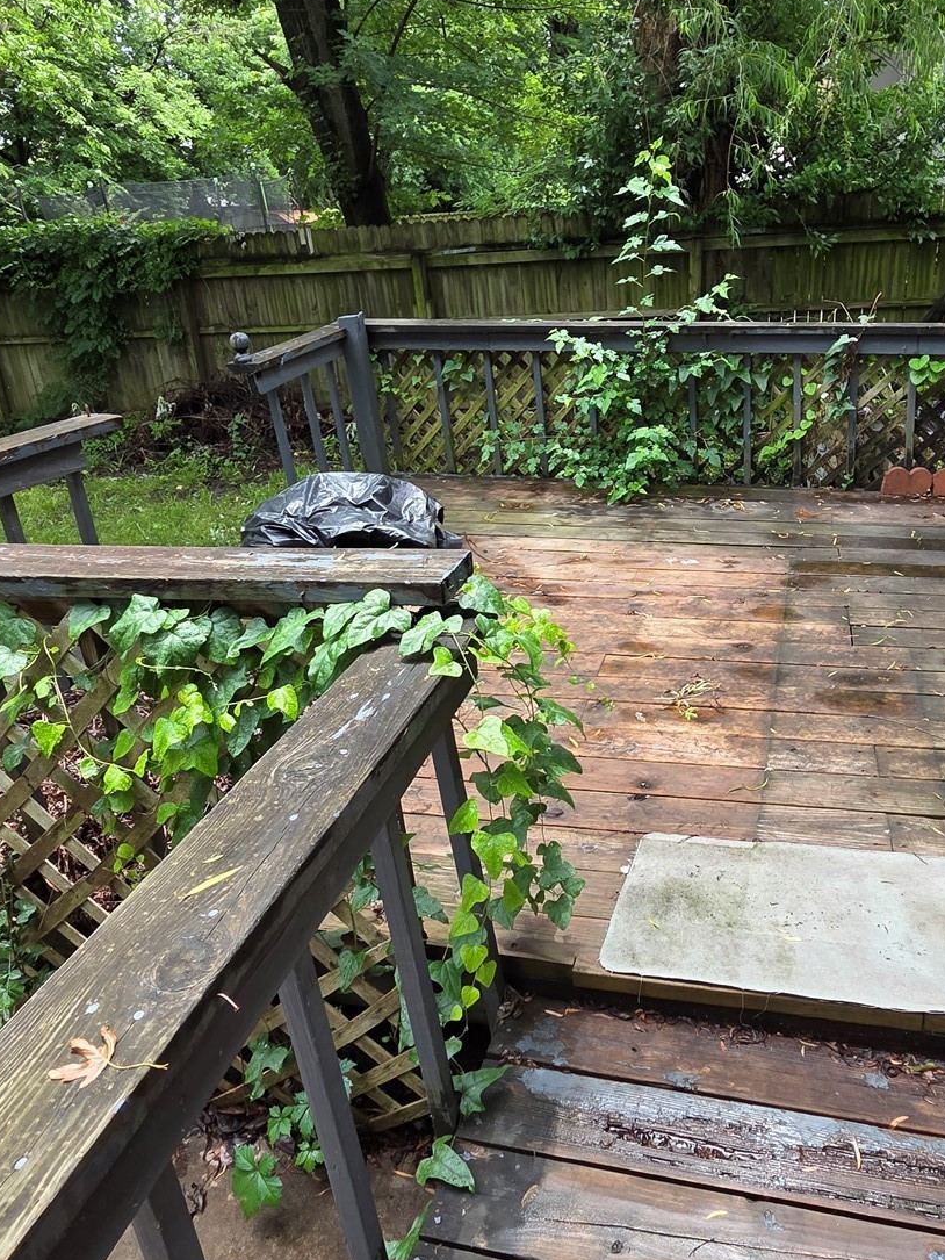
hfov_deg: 58.0
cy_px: 540
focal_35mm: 23
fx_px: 837
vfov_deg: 73.5
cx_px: 599
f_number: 2.2
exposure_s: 1/214
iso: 50
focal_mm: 2.2
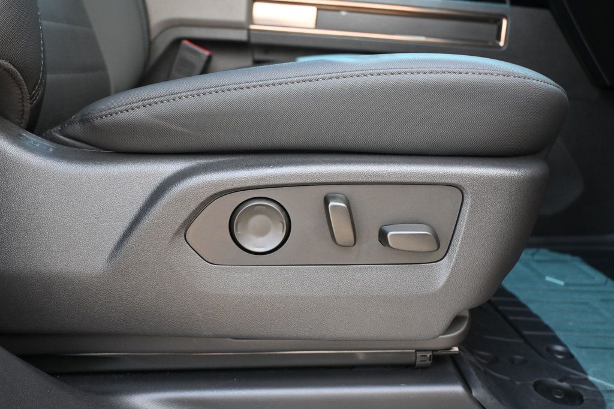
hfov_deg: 57.2
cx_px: 307
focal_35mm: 33
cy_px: 204
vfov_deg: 39.9
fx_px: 563
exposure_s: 1/125
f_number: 4
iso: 800
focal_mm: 22
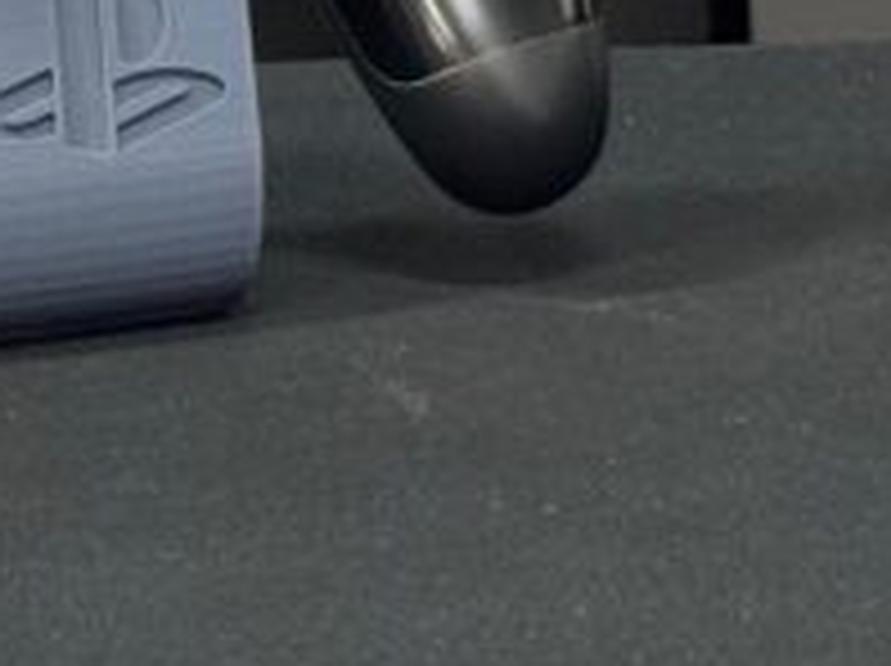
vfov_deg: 4.9
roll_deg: +2.8
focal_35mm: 291
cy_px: -1260
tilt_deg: +1.9
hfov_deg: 6.8
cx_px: 1017
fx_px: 7481
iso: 200
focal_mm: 6.76
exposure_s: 1/40
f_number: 1.78
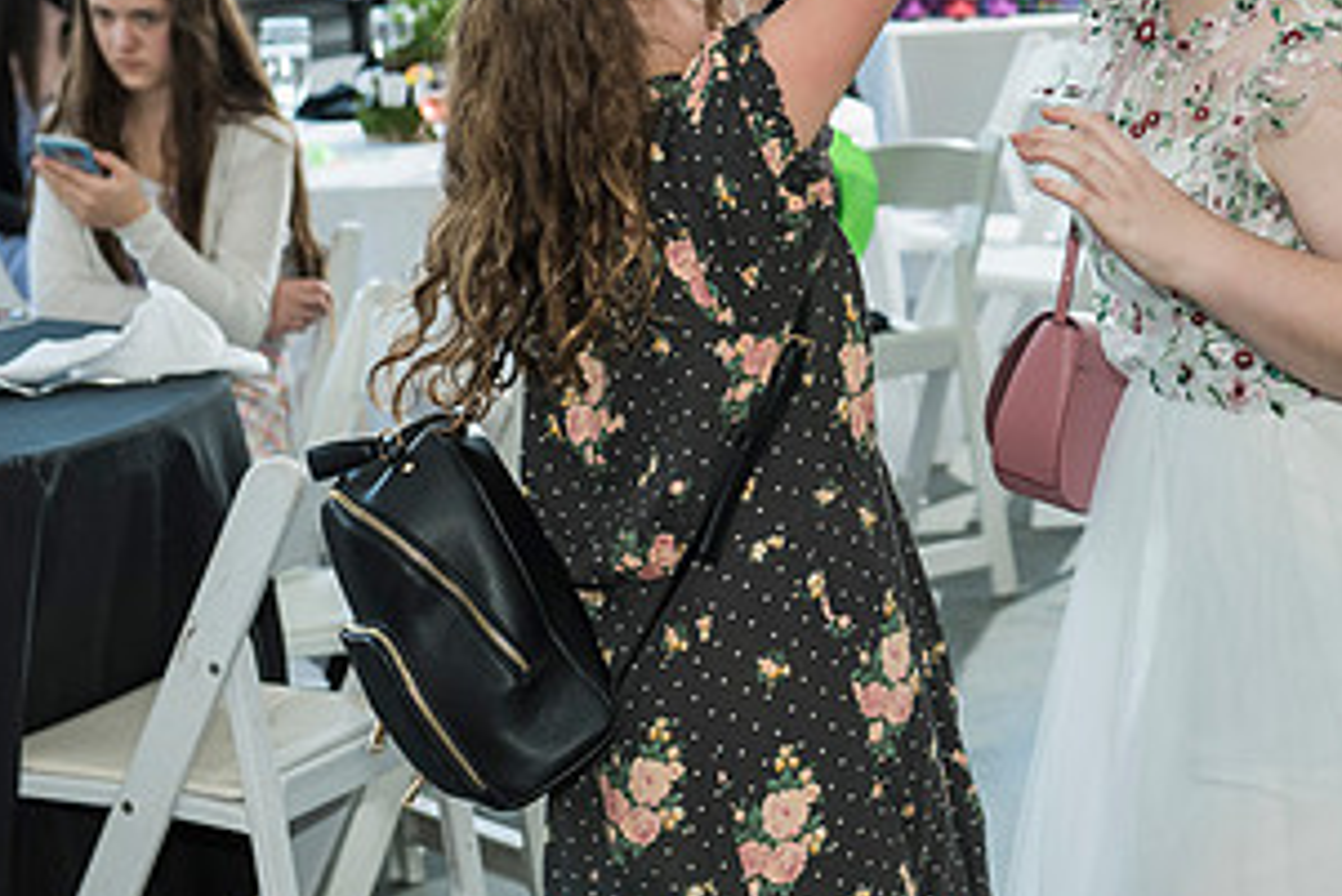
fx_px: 4028
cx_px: 1088
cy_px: 78
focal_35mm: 108
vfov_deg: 12.6
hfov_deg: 18.7
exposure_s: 1/160
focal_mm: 56
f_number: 4
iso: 640
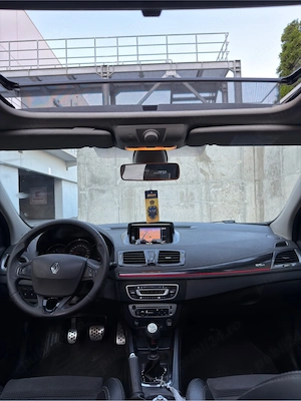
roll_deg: +1.2
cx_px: 150
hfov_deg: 56.8
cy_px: 200
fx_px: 278
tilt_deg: -0.1
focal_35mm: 24
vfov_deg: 71.6
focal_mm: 6.76
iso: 64
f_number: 1.78
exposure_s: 1/226
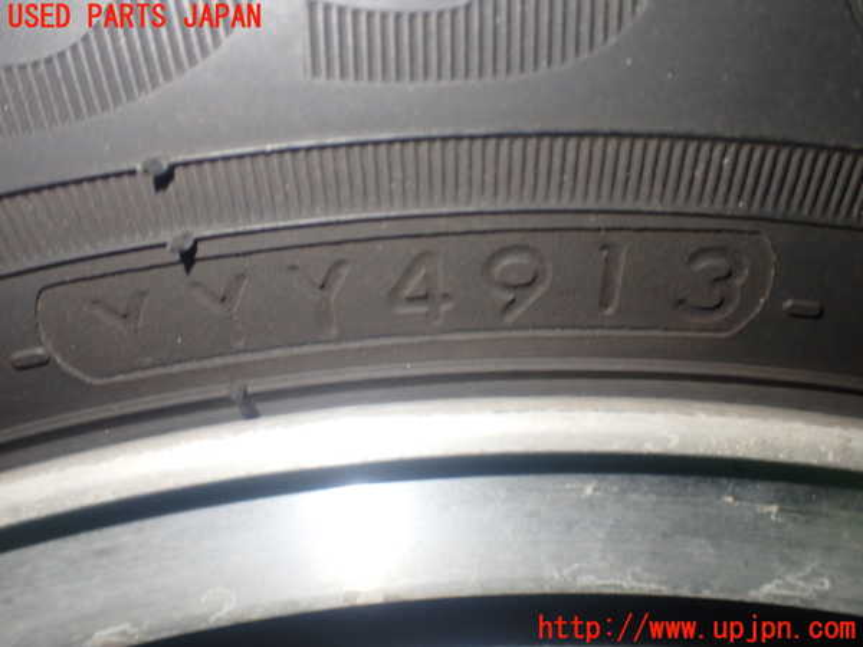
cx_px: 432
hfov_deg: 51.4
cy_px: 324
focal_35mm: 36
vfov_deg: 39.7
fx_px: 898
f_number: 2.5
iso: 400
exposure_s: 1/40
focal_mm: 6.37
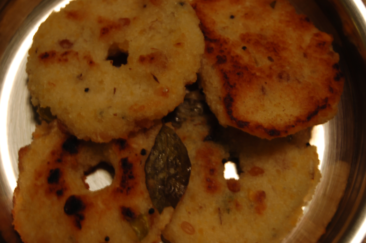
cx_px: 183
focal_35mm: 82
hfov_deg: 24.7
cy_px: 122
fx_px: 837
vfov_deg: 16.5
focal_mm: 55
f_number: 5.6
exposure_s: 1/3
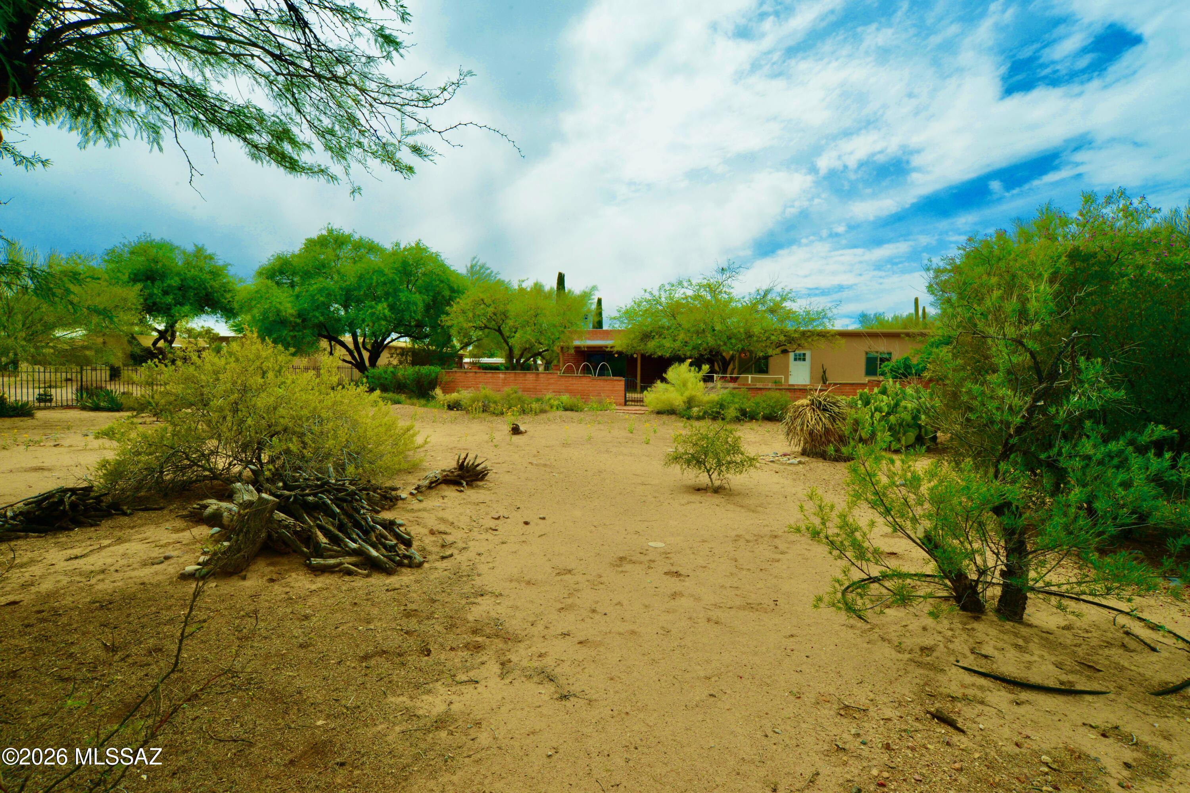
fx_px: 562
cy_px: 396
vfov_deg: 70.4
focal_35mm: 17
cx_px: 595
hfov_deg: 93.3
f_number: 20
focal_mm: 17
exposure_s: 1/400
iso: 800
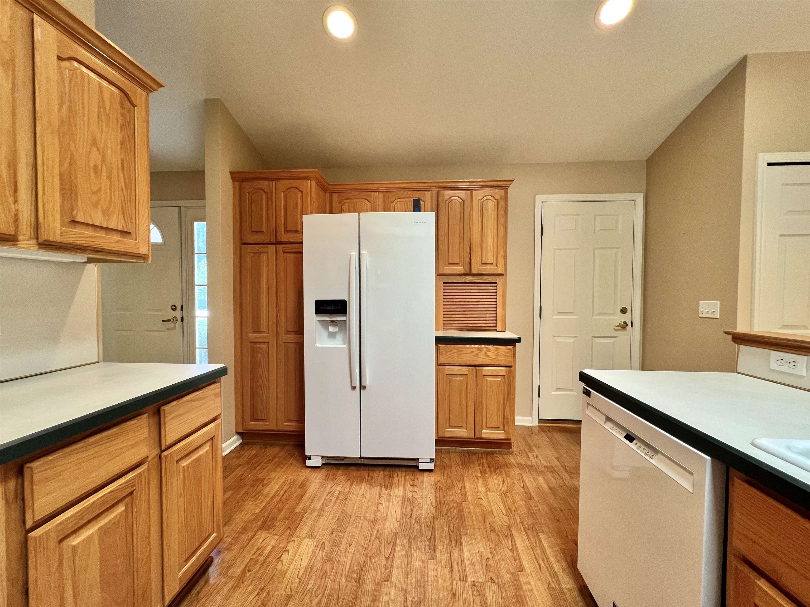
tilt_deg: -2.2
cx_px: 405
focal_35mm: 13
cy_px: 304
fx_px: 304
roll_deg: -0.7
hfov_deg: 106.2
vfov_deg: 89.9
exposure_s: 1/60
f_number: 1.8
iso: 160
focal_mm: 1.57
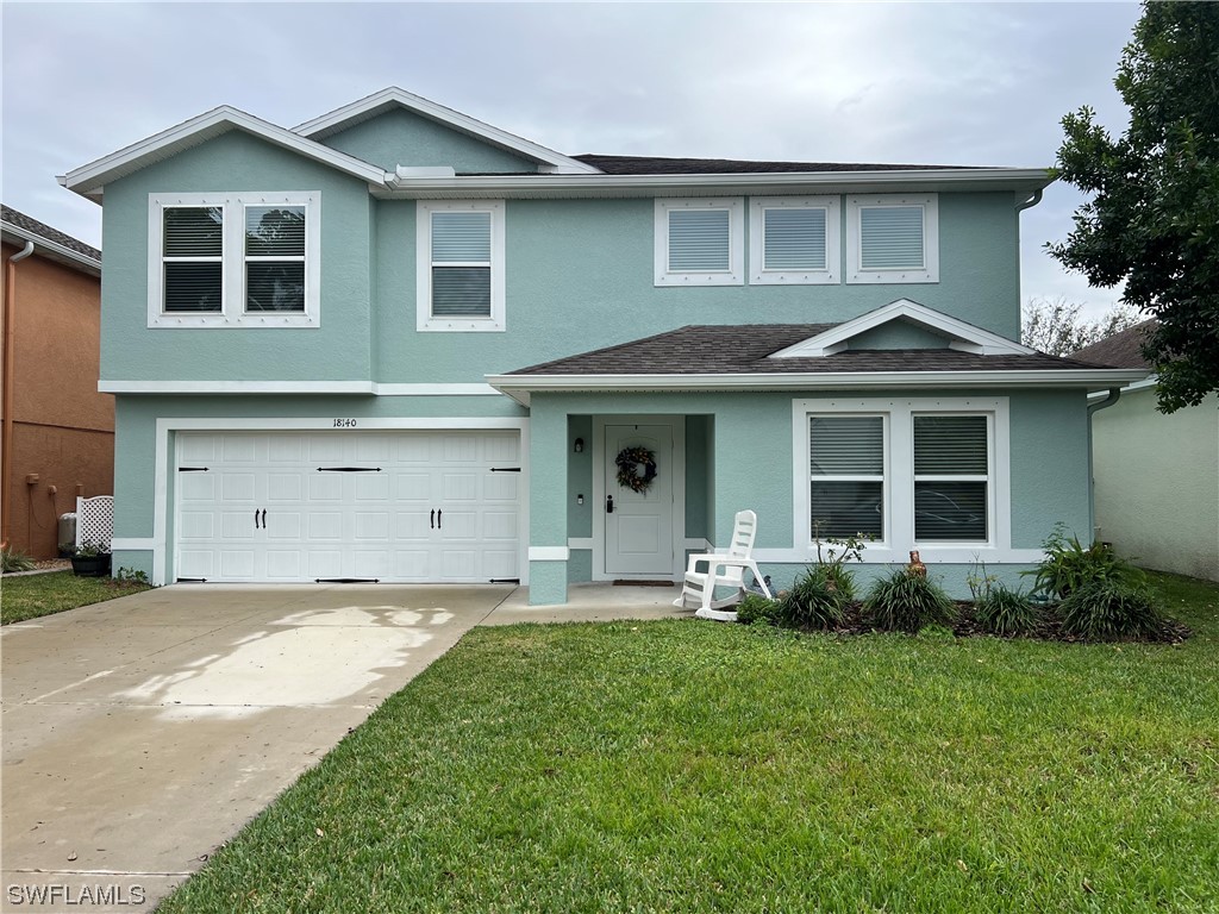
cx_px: 610
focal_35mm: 26
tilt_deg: +1.7
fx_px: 916
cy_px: 457
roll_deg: +0.0
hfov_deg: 67.3
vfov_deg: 53.1
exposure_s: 1/2513
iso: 50
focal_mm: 5.7
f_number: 1.5
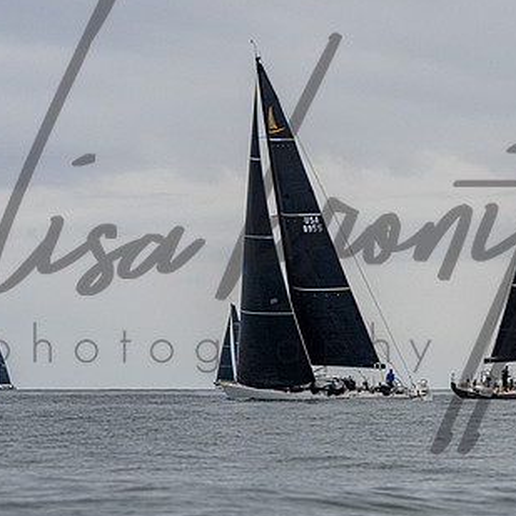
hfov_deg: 4.8
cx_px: 314
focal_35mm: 365
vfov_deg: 4.8
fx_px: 6156
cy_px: 189
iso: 800
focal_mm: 185
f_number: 7.6
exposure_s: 1/2500
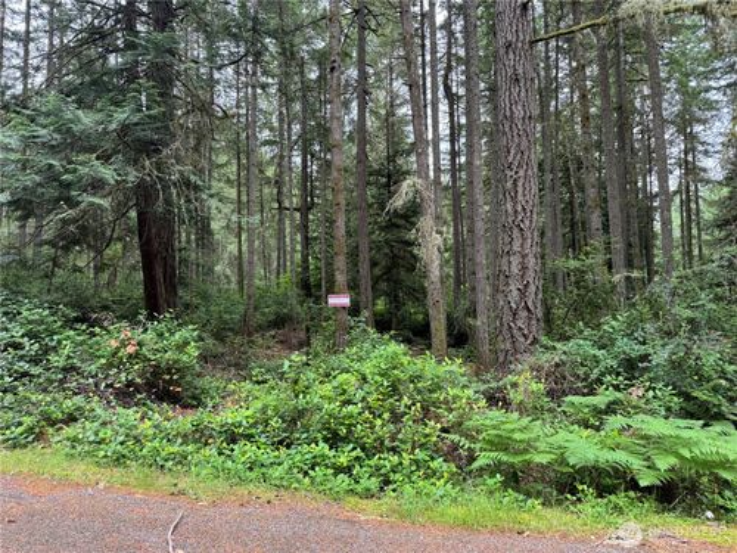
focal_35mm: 24
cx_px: 368
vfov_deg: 56.8
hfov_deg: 71.6
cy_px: 276
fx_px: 511
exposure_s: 1/130
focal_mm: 6.76
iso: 64
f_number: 1.78
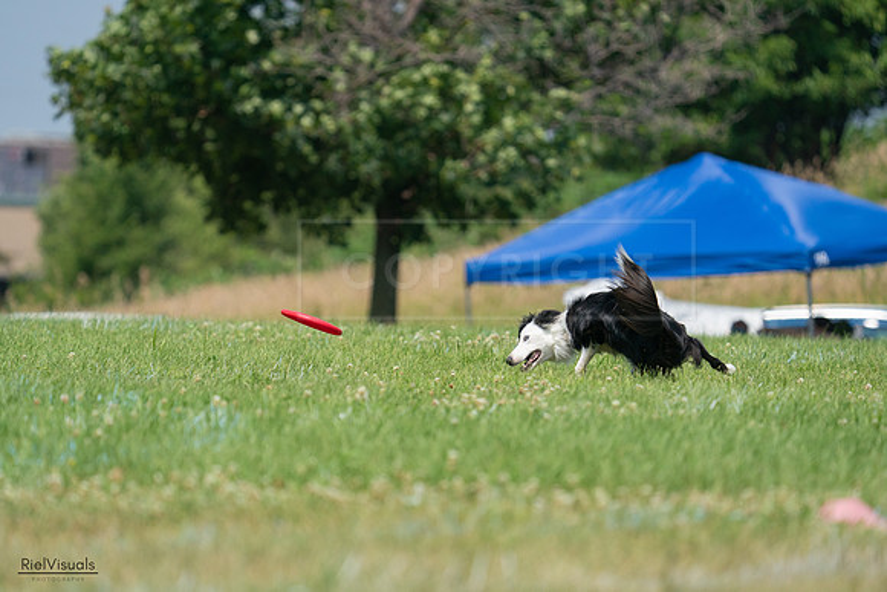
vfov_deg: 3.8
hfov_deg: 5.7
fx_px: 8921
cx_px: 444
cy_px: 296
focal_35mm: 362
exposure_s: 1/4000
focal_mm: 362
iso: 1000
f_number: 6.3
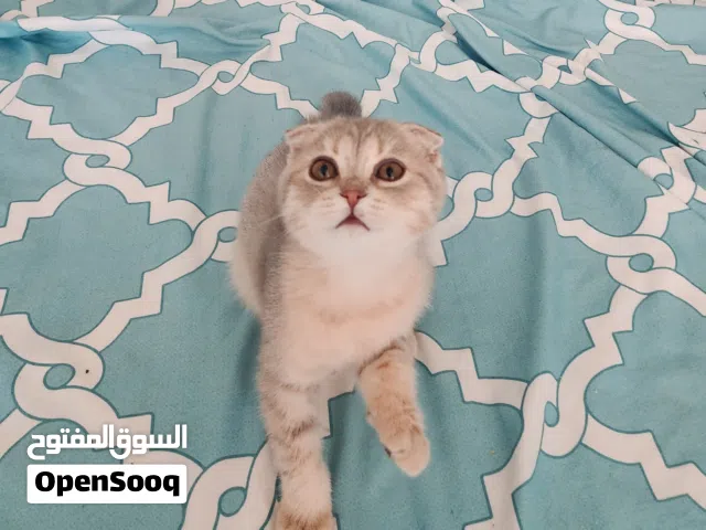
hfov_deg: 73.9
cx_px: 353
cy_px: 265
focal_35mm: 23
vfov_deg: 58.9
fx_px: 469
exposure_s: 1/101
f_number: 1.8
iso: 800
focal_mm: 6.4
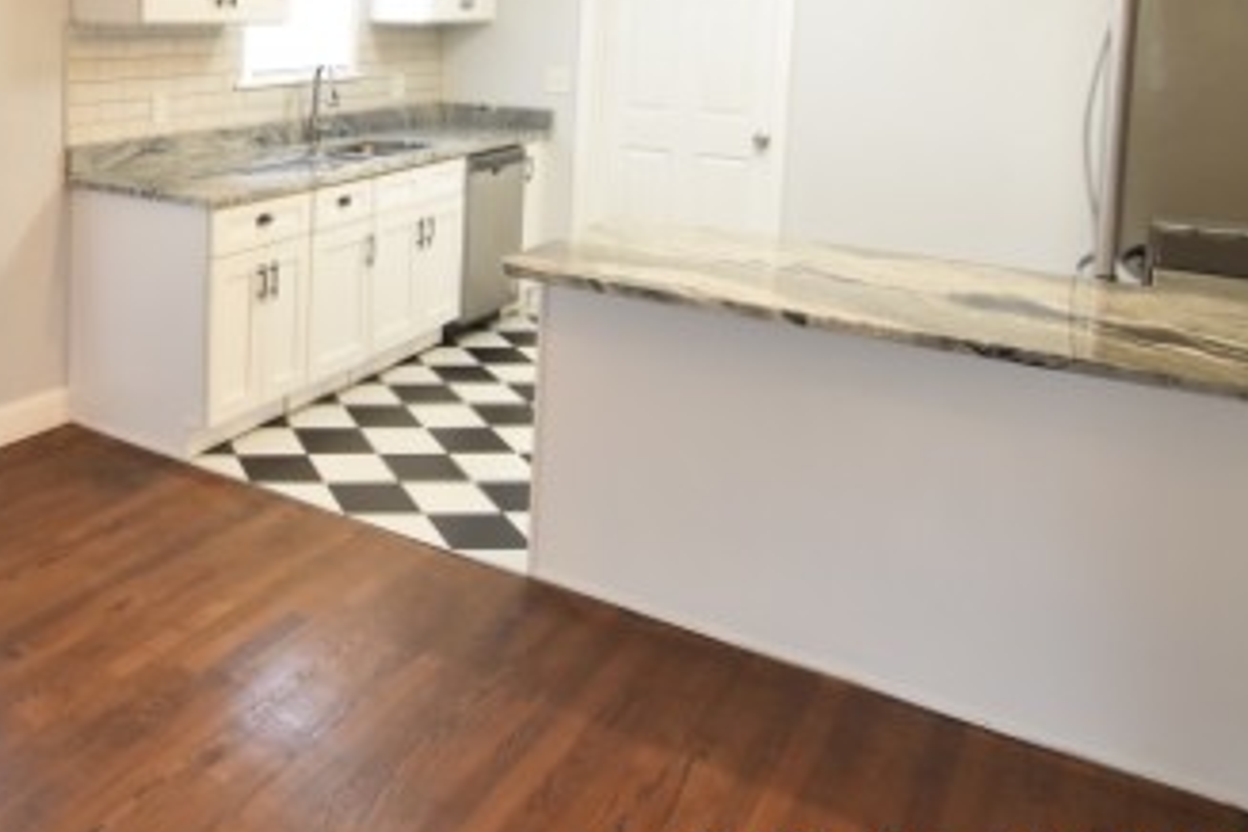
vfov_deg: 37.5
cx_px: 160
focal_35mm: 33
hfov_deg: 51.5
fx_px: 1144
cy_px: 92
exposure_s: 1/45
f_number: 3.5
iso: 800
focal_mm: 10
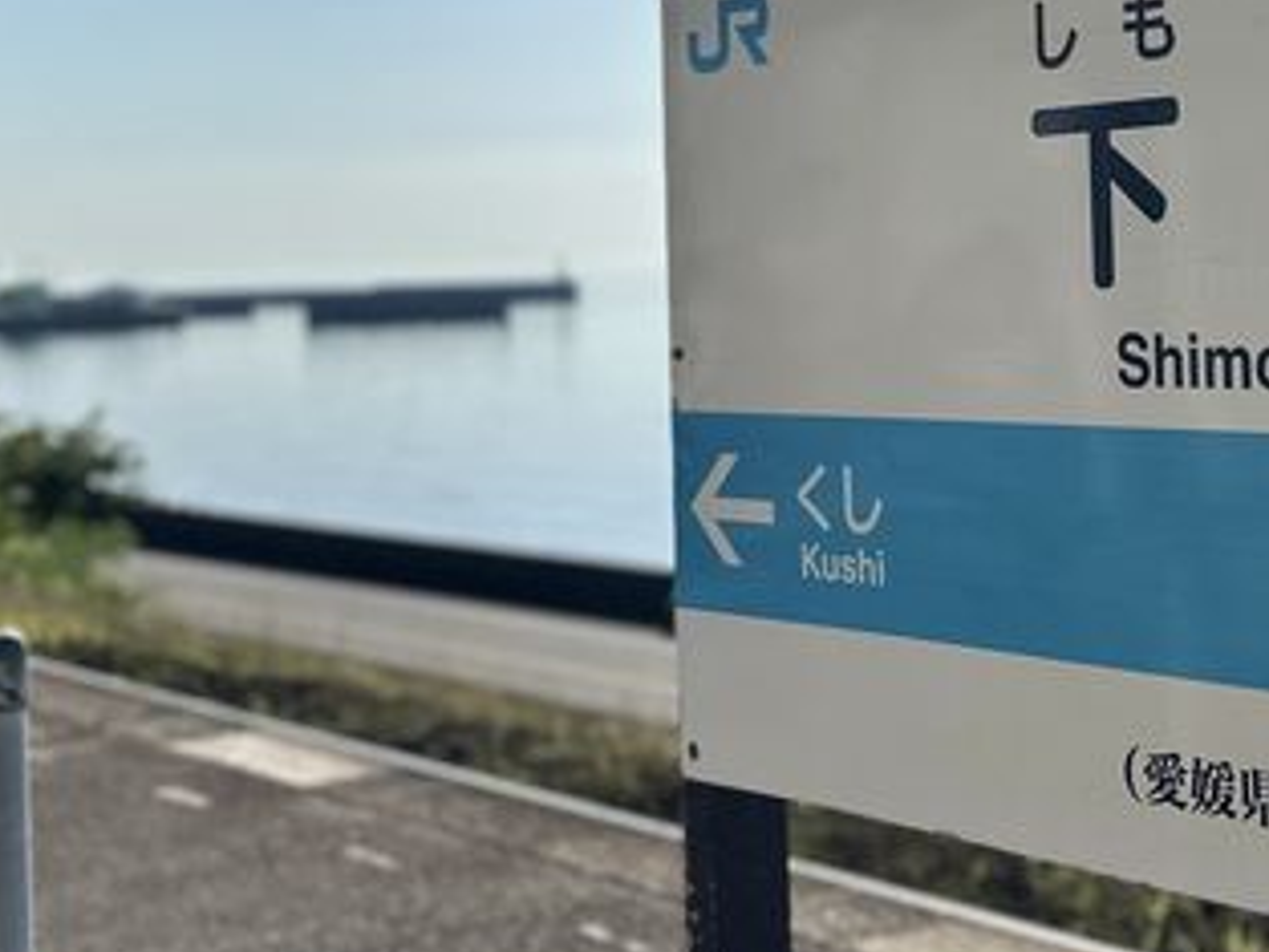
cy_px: 241
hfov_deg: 28.1
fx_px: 2530
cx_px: 742
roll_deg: +1.0
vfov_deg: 21.2
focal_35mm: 69
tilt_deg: +0.8
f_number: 1.78
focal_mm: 6.86
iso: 80
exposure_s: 1/6623
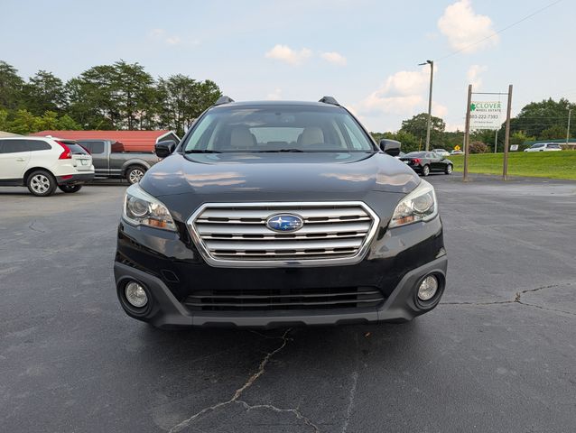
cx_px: 288
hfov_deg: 71.5
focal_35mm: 24
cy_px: 216
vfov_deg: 56.9
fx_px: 400
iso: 23
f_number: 1.68
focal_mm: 6.9
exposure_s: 1/668
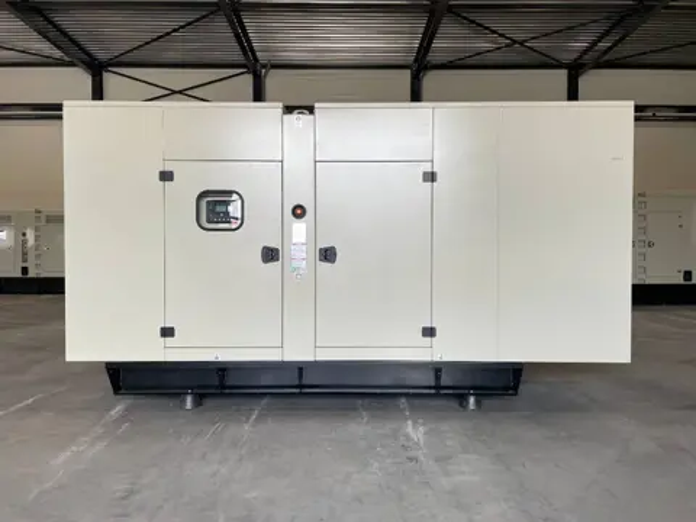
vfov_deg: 53.1
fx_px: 523
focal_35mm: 26
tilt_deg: -2.3
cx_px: 348
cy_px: 261
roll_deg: +0.0
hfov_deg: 67.3
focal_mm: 4.2
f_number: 1.6
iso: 40
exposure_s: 1/100
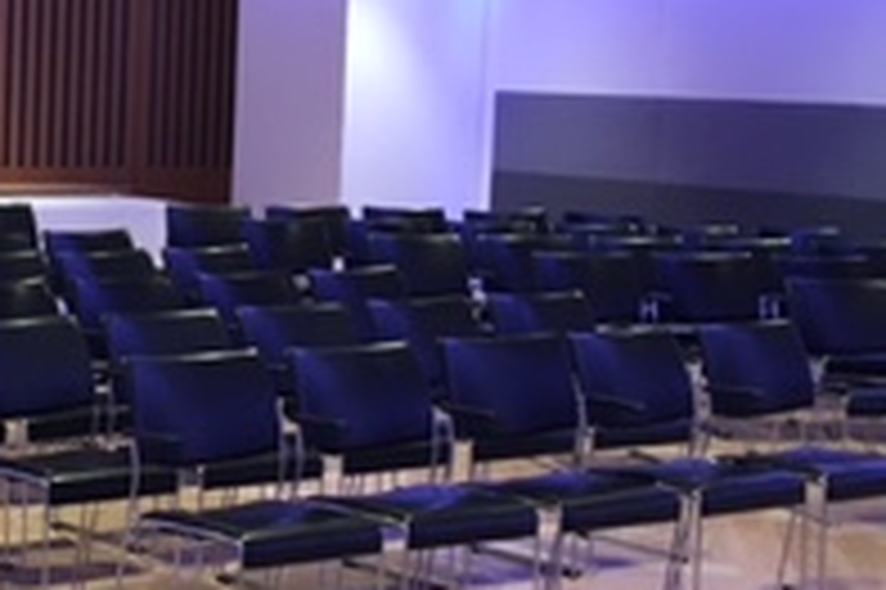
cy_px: 270
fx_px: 2410
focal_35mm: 98
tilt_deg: -4.8
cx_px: 99
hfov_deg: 20.4
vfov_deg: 13.9
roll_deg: -0.8
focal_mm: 4.15
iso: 100
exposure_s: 1/33
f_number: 2.2
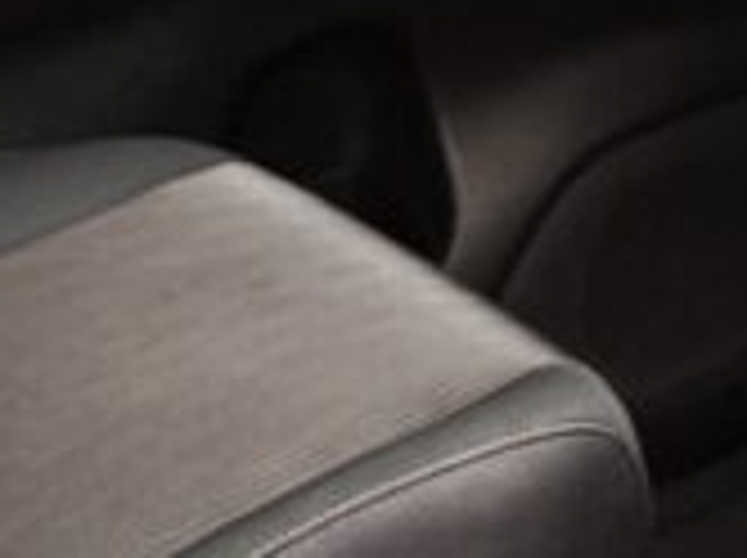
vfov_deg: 12.3
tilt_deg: -17.6
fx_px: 2500
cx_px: 1620
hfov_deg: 13.7
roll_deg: +0.3
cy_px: -216
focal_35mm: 116
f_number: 1.78
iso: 200
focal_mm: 6.76
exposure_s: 1/64
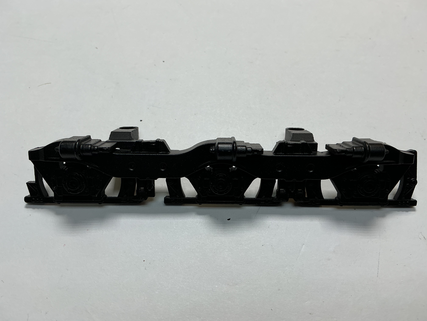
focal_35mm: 29
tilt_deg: -56.9
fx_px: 358
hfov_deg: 61.7
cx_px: 214
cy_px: 160
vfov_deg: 48.2
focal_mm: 3
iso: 20
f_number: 1.8
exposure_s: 1/169
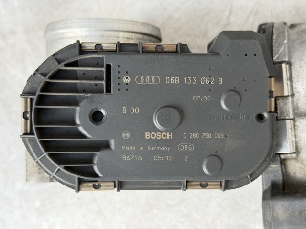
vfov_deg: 30.2
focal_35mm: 48
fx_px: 424
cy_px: 114
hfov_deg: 39.7
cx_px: 153
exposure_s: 1/173
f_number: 1.78
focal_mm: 6.76
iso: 64
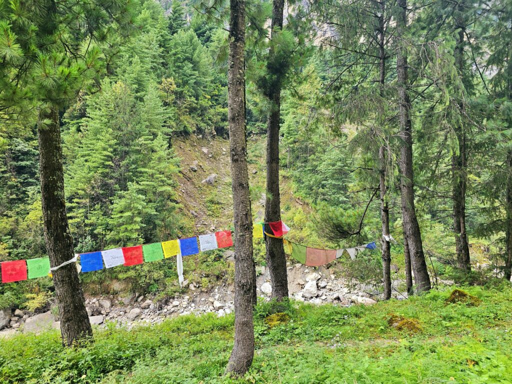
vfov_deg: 58.9
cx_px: 256
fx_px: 340
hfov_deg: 73.9
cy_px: 192
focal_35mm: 23
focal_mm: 6.3
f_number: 1.7
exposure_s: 1/100
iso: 40
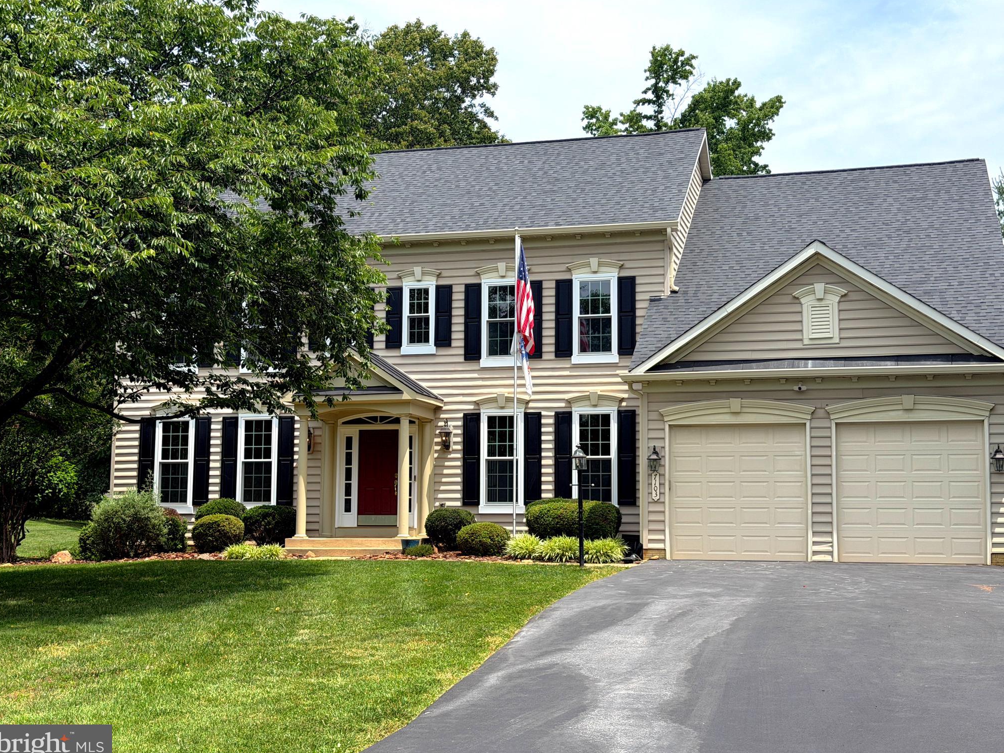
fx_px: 1421
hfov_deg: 38.9
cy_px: 381
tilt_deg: +6.6
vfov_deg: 29.7
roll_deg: +0.0
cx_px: 499
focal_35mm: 49
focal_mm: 6.76
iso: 64
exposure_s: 1/3378
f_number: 1.78
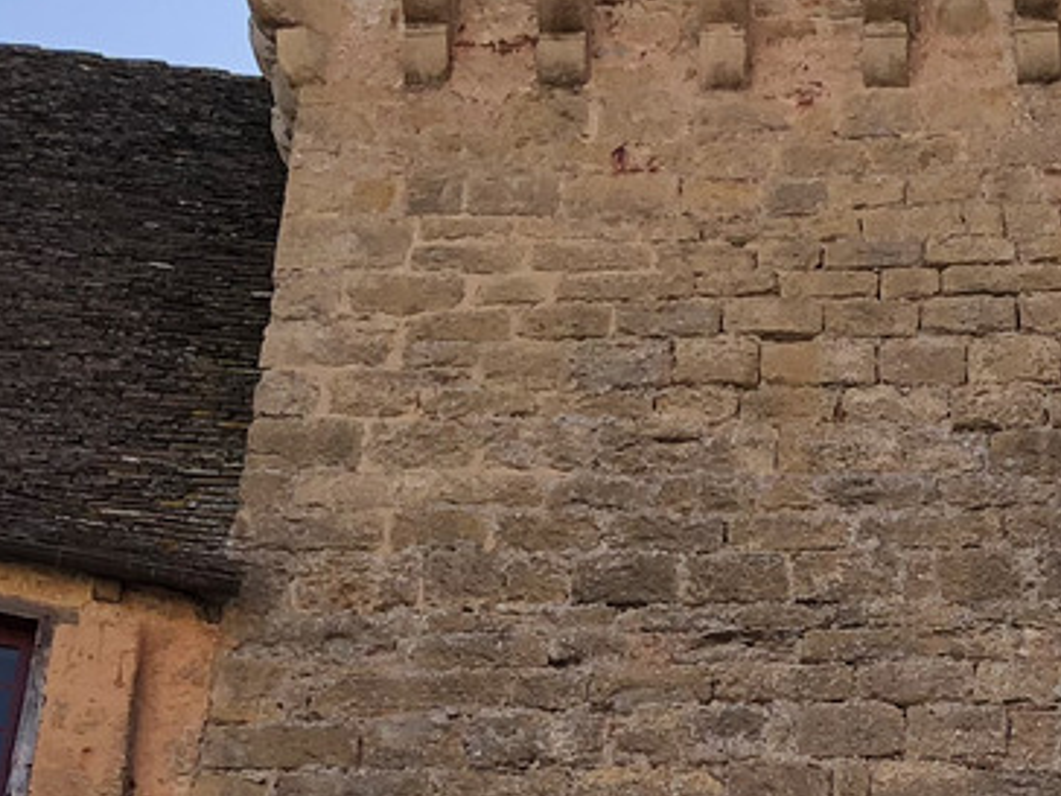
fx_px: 3770
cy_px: 755
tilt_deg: +32.0
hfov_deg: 15.5
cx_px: 1227
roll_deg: +0.7
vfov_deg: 11.9
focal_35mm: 123
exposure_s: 1/738
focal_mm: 4
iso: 20
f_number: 1.8
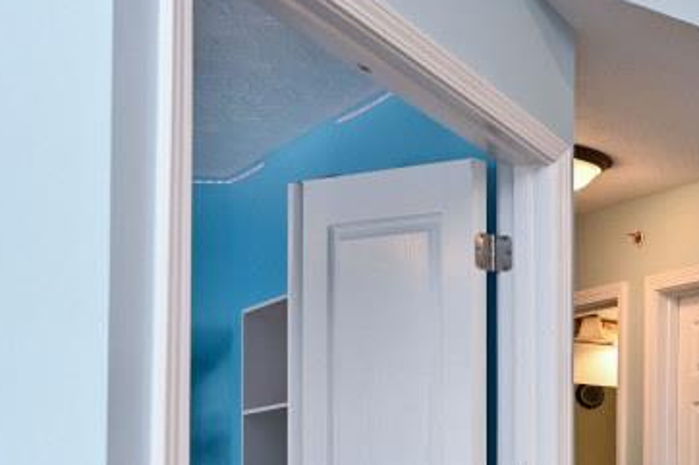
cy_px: 515
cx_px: 1234
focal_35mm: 58
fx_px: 1126
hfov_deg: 22.2
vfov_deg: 22.1
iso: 320
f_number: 4
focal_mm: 14
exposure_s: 1/60
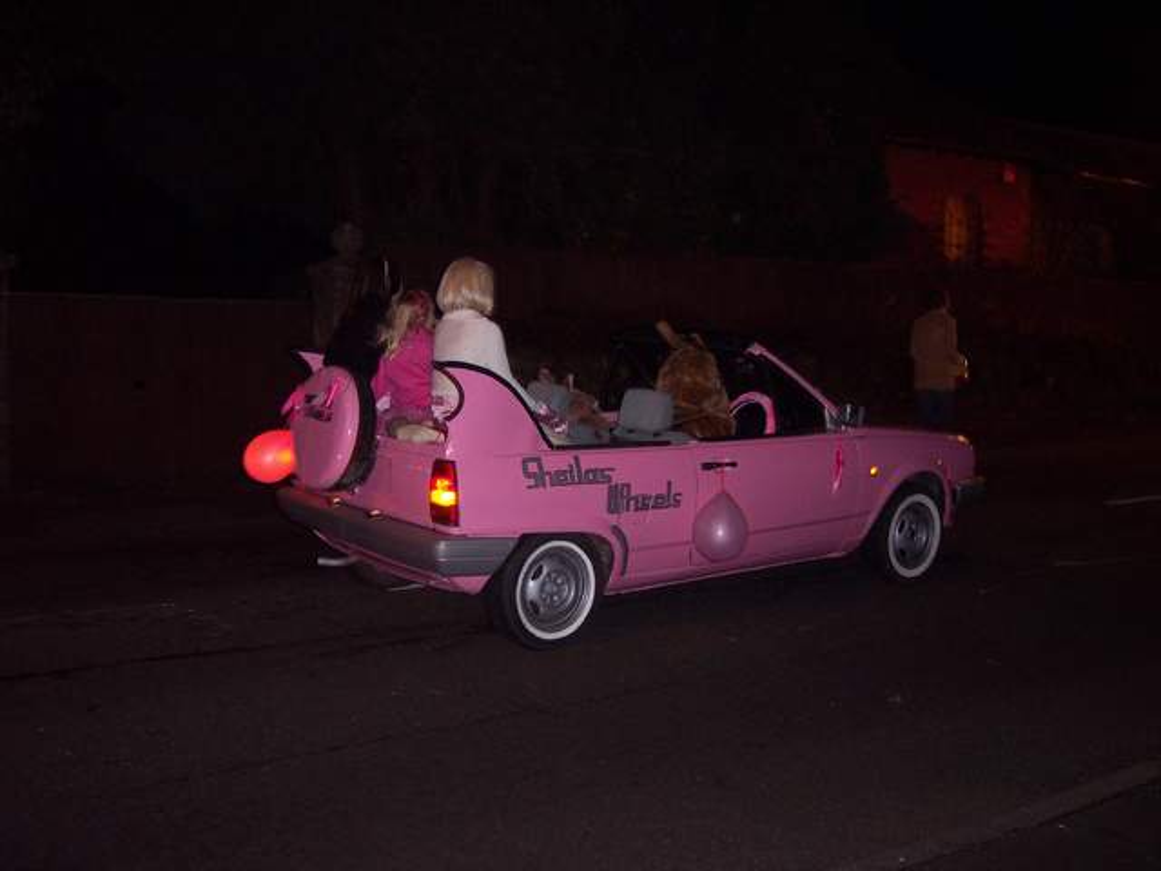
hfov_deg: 49.0
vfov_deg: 37.7
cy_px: 436
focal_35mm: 38
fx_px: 1274
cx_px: 580
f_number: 2.8
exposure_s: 1/30
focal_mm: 8
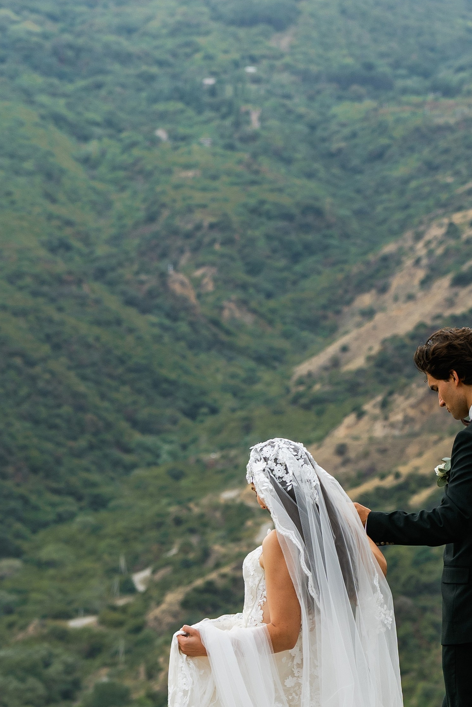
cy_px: 424
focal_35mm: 206
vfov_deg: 10.0
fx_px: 4051
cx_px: 362
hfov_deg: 6.7
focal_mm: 75
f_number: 4
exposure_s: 1/250
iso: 100
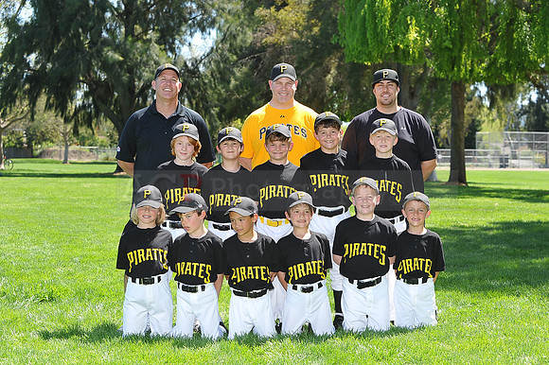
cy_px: 182
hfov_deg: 25.4
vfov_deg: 17.0
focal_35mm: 80
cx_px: 274
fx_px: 1219
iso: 200
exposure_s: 1/200
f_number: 7.1
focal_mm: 80
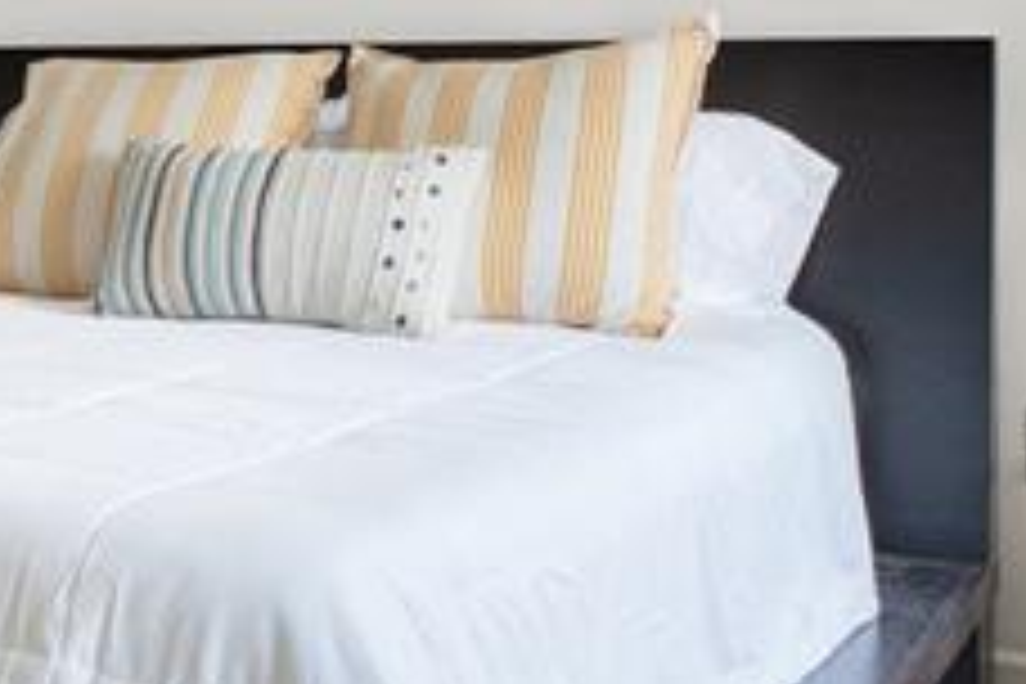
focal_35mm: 72
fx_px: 2052
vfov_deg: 18.8
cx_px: -387
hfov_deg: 23.9
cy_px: 158
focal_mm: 16
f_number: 8
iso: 500
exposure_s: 1/80
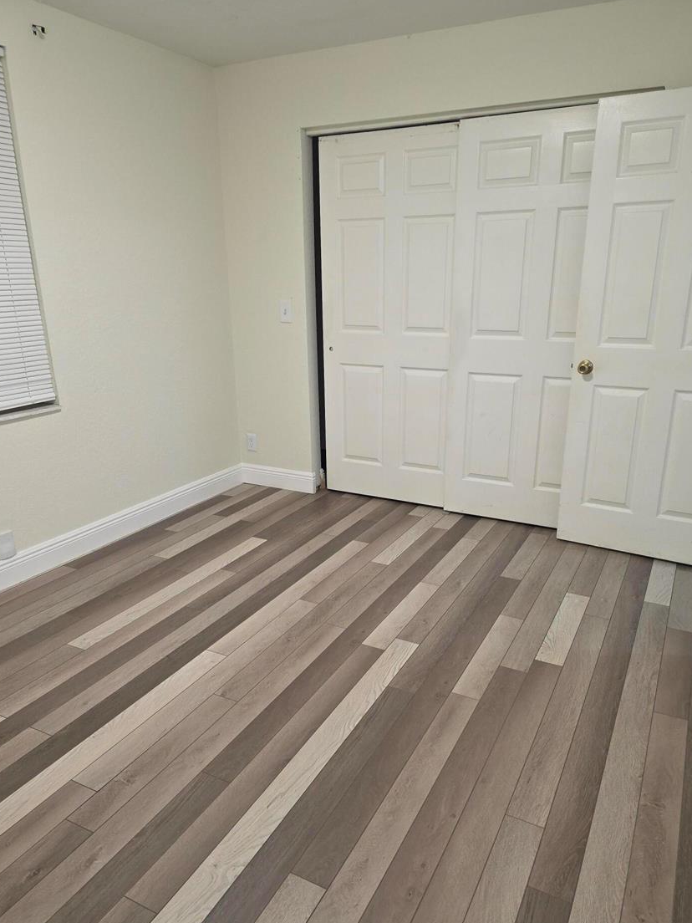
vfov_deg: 69.3
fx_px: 666
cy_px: 494
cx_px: 350
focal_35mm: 25
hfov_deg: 54.9
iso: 100
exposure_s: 1/30
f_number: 1.7
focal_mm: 6.3
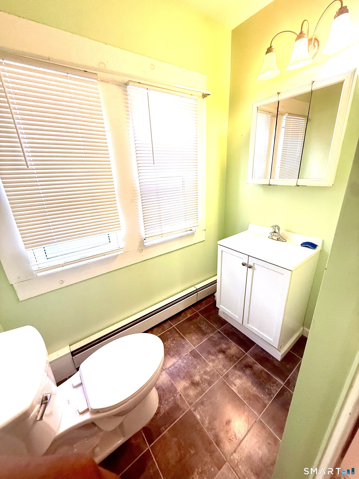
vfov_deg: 102.1
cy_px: 240
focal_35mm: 14
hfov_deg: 85.7
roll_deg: +2.7
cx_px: 180
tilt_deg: -19.7
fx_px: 194
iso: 200
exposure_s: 1/120
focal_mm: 2.22
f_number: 2.2
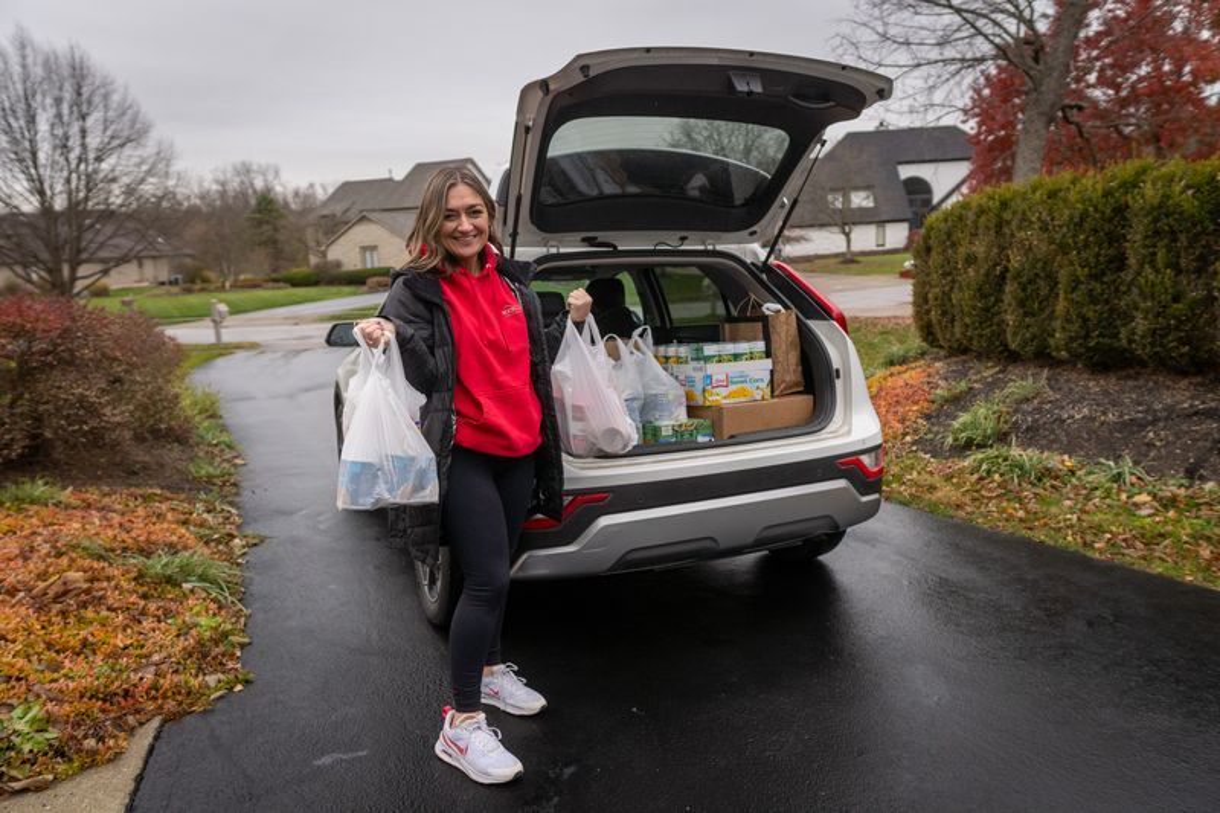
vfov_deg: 53.1
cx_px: 610
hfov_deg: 73.8
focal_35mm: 24
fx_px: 813
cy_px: 406
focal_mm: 16
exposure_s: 1/4000
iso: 640
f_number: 2.2
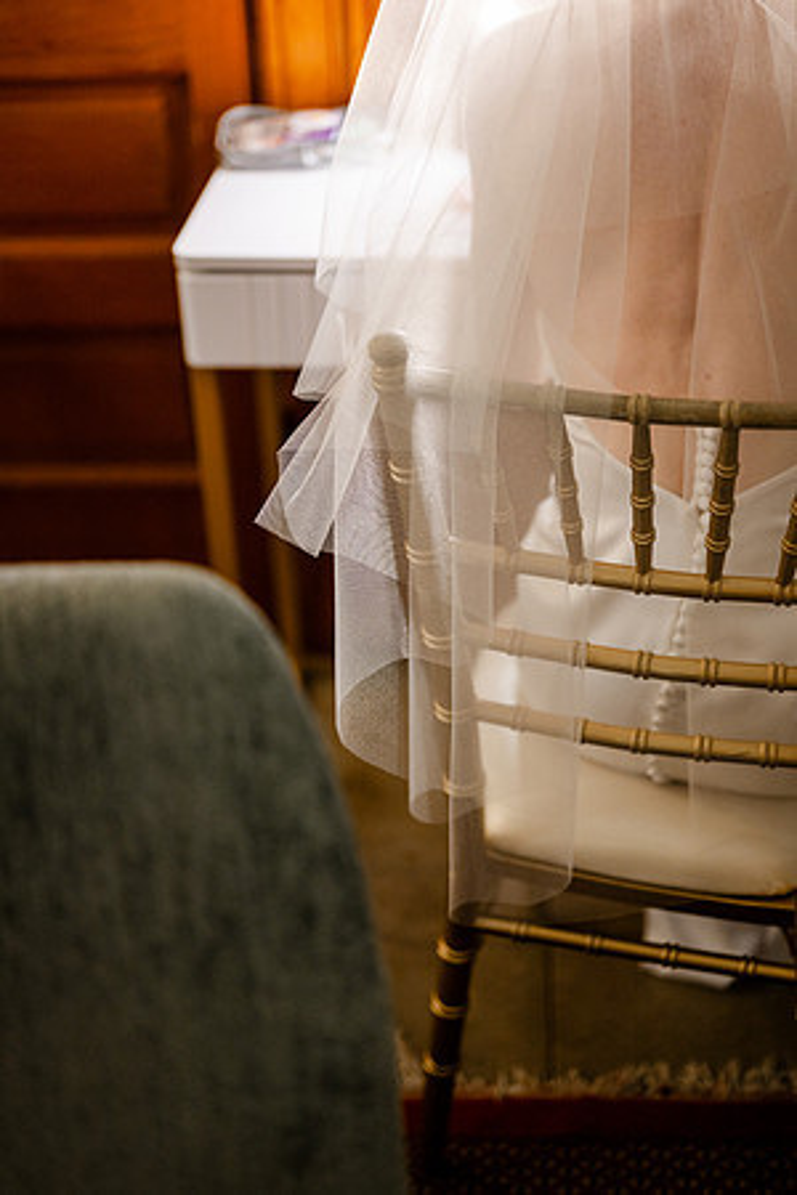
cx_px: 398
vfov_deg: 39.6
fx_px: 1660
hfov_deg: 27.0
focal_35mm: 50
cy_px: 598
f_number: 1.8
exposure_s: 1/60
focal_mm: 50
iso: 250
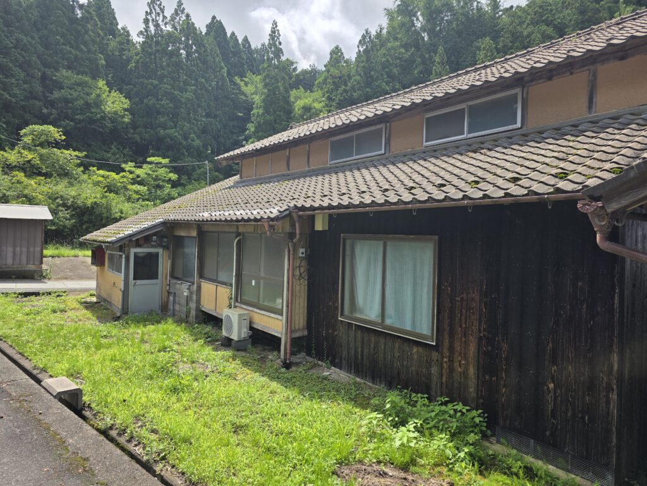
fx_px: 430
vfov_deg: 58.9
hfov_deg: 73.9
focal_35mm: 23
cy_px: 243
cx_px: 324
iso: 80
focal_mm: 6.3
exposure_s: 1/4650
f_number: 1.7
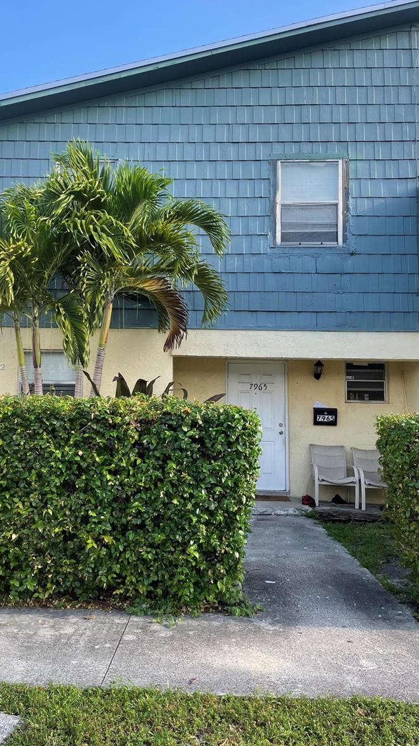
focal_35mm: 29
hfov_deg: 40.0
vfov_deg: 66.1
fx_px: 573
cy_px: 367
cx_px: 174
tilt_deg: +7.3
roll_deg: -0.1
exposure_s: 1/401
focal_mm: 4.2
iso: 32
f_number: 1.6
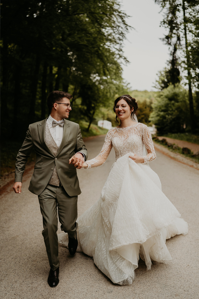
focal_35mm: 35
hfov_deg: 37.9
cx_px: 100
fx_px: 290
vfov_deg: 54.4
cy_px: 150
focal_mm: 35
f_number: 1.6
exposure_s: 1/3200
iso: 640
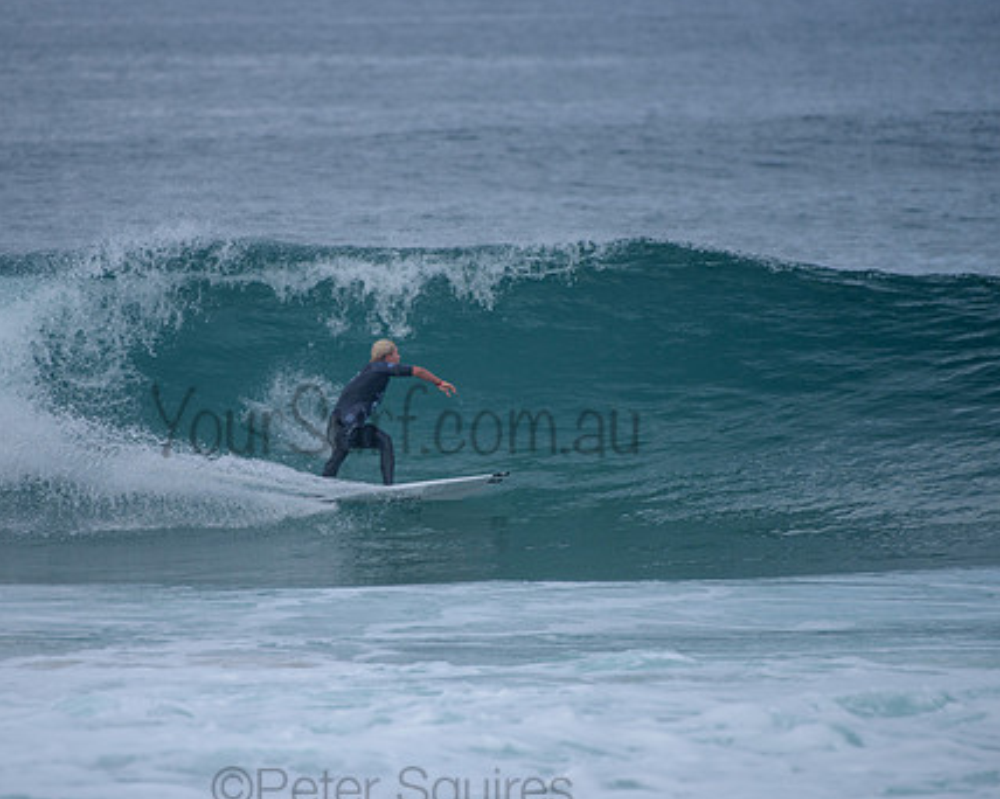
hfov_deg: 3.0
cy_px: 401
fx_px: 18815
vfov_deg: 2.4
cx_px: 393
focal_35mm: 636
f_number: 5.6
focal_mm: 500
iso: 250
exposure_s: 1/2000
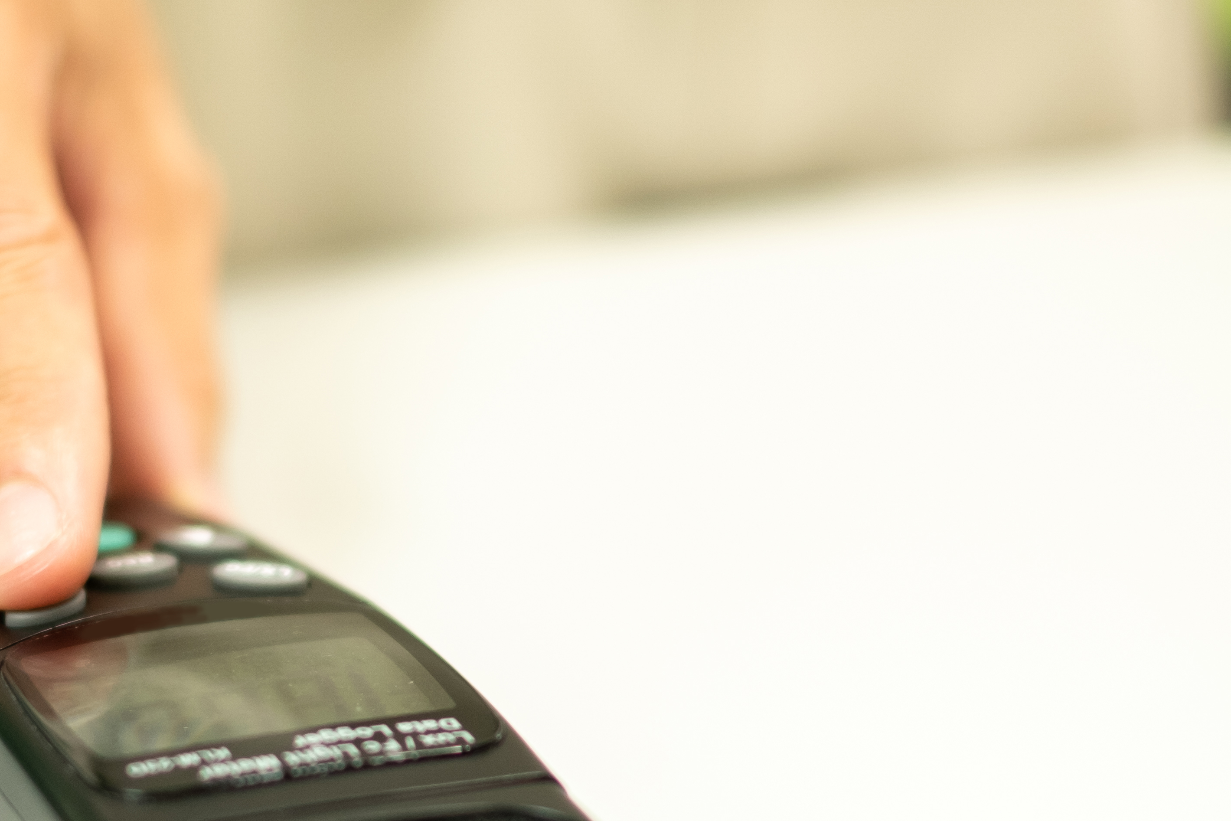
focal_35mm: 112
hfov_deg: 18.2
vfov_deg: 12.2
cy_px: 640
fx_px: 3830
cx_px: 464
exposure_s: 1/125
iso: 400
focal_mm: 35
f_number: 1.4
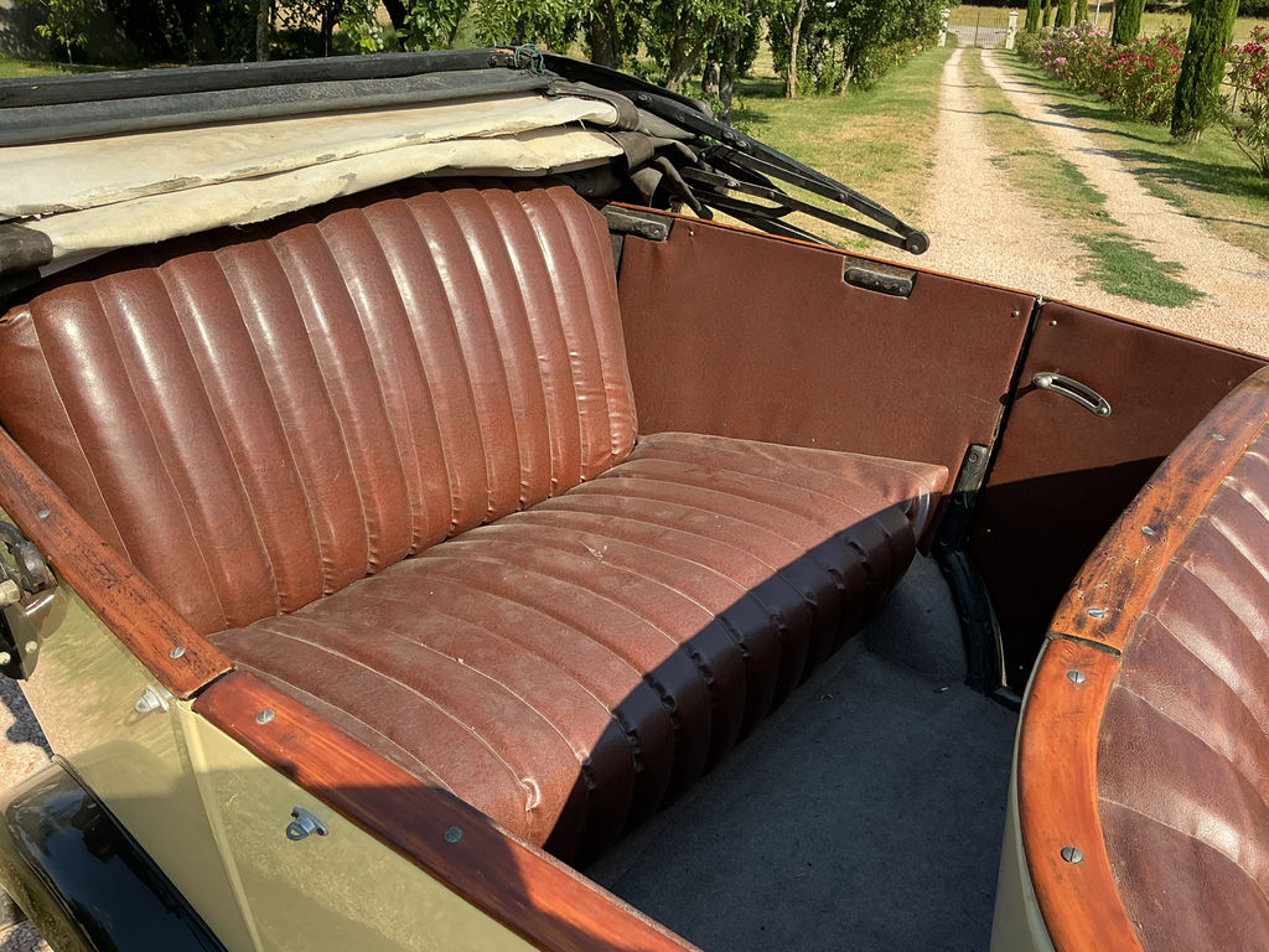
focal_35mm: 29
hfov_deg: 61.7
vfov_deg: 48.2
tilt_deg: -22.3
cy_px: 476
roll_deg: -2.0
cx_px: 634
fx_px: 1063
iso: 25
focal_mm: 3
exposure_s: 1/855
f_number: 1.8
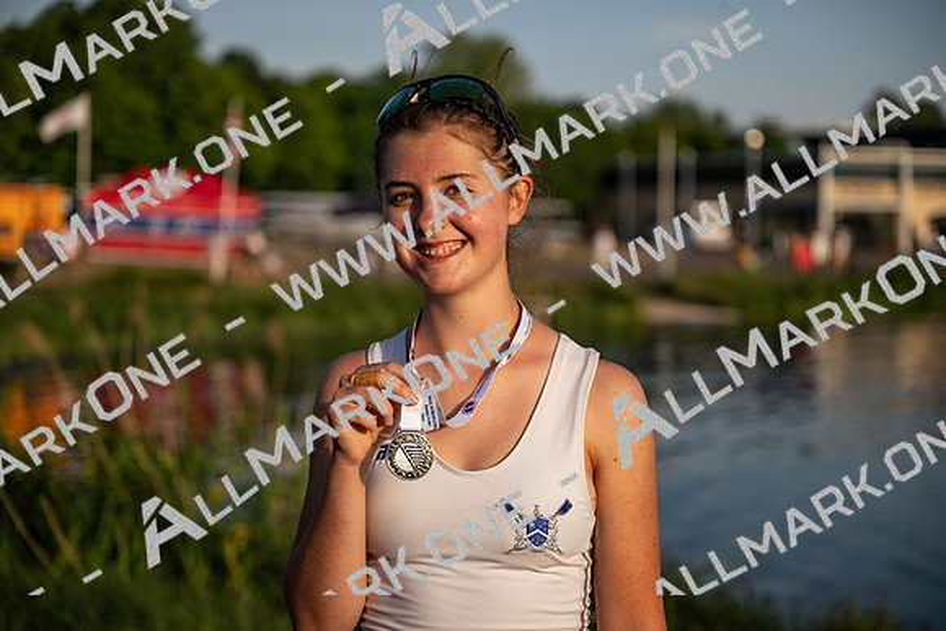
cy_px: 316
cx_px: 473
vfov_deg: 19.5
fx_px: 1840
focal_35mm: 70
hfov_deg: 28.8
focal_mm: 70
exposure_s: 1/1600
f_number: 2.8
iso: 64
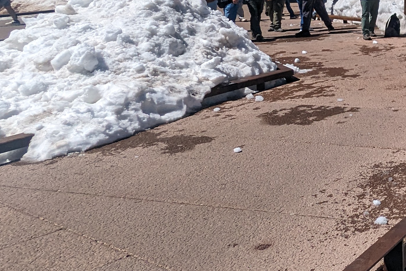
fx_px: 553
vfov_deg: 25.8
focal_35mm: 49
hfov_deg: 29.5
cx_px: 567
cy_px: -13
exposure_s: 1/4695
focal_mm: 2.35
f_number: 2.2
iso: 54
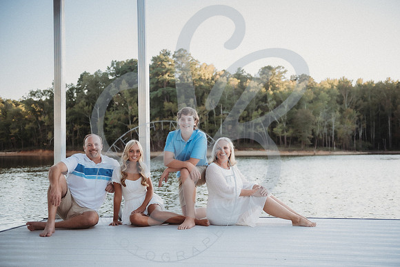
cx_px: 204
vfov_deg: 30.9
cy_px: 133
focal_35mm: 43
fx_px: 482
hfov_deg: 45.0
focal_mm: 42
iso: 100
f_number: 2.8
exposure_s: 1/200
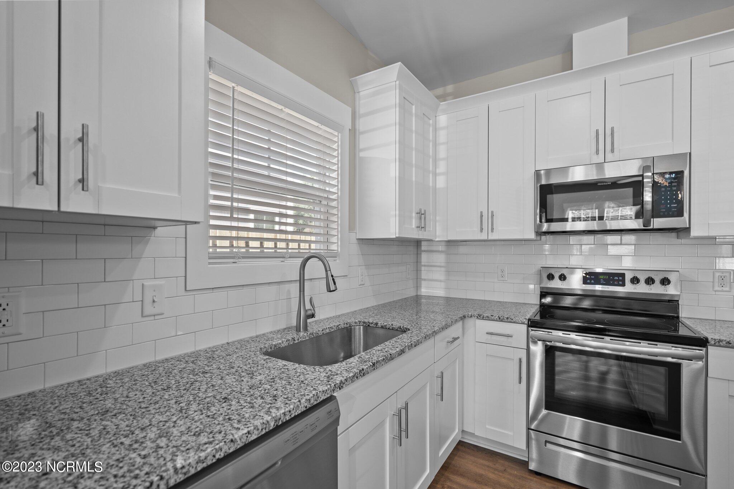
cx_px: 367
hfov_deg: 96.7
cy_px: 244
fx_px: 326
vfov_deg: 73.7
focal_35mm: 16
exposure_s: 1/13
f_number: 4
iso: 320
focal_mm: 16
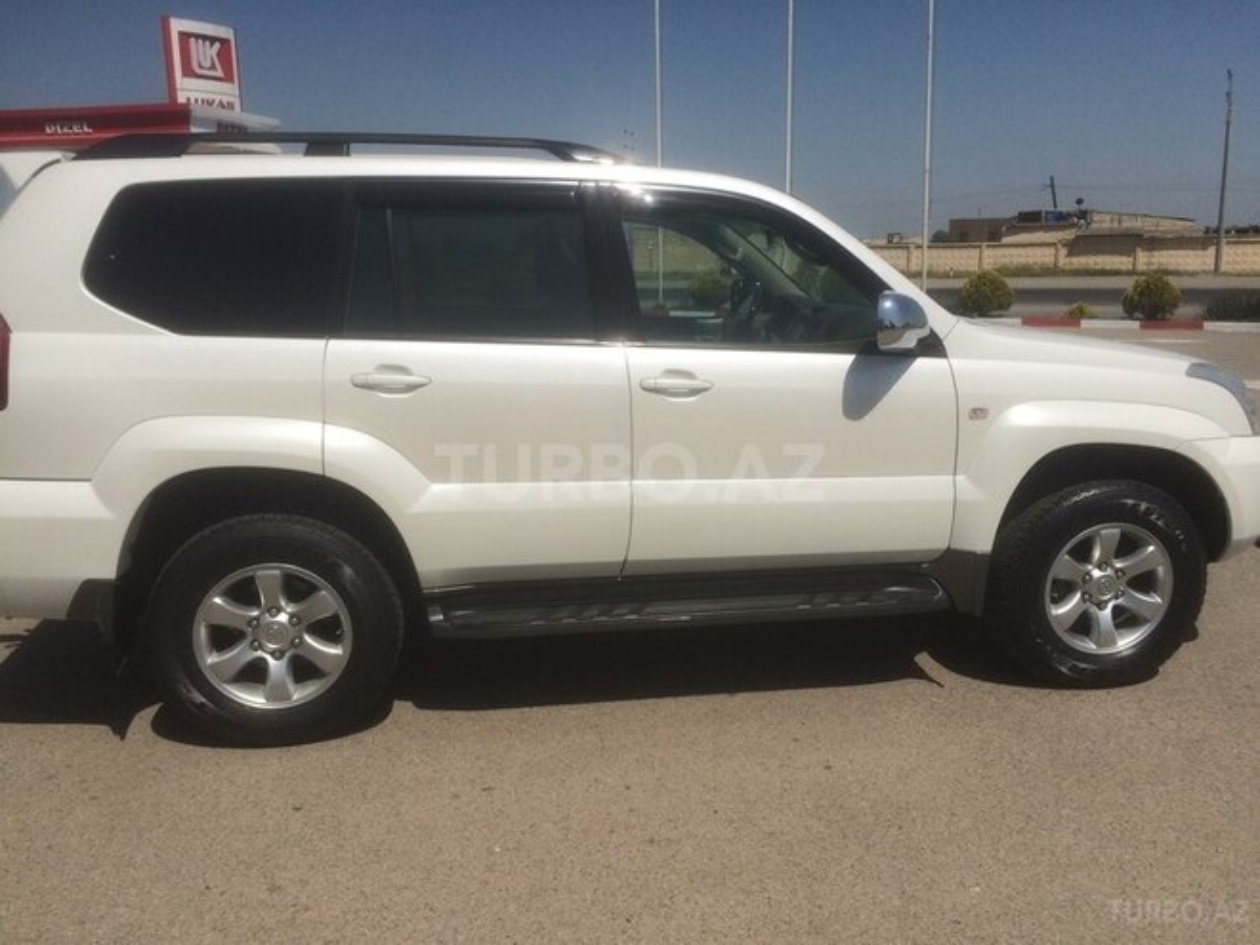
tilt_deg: -13.8
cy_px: 472
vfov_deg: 48.2
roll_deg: +0.0
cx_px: 630
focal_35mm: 29
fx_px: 1056
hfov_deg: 61.7
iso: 32
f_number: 2.2
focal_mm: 4.15
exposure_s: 1/6849
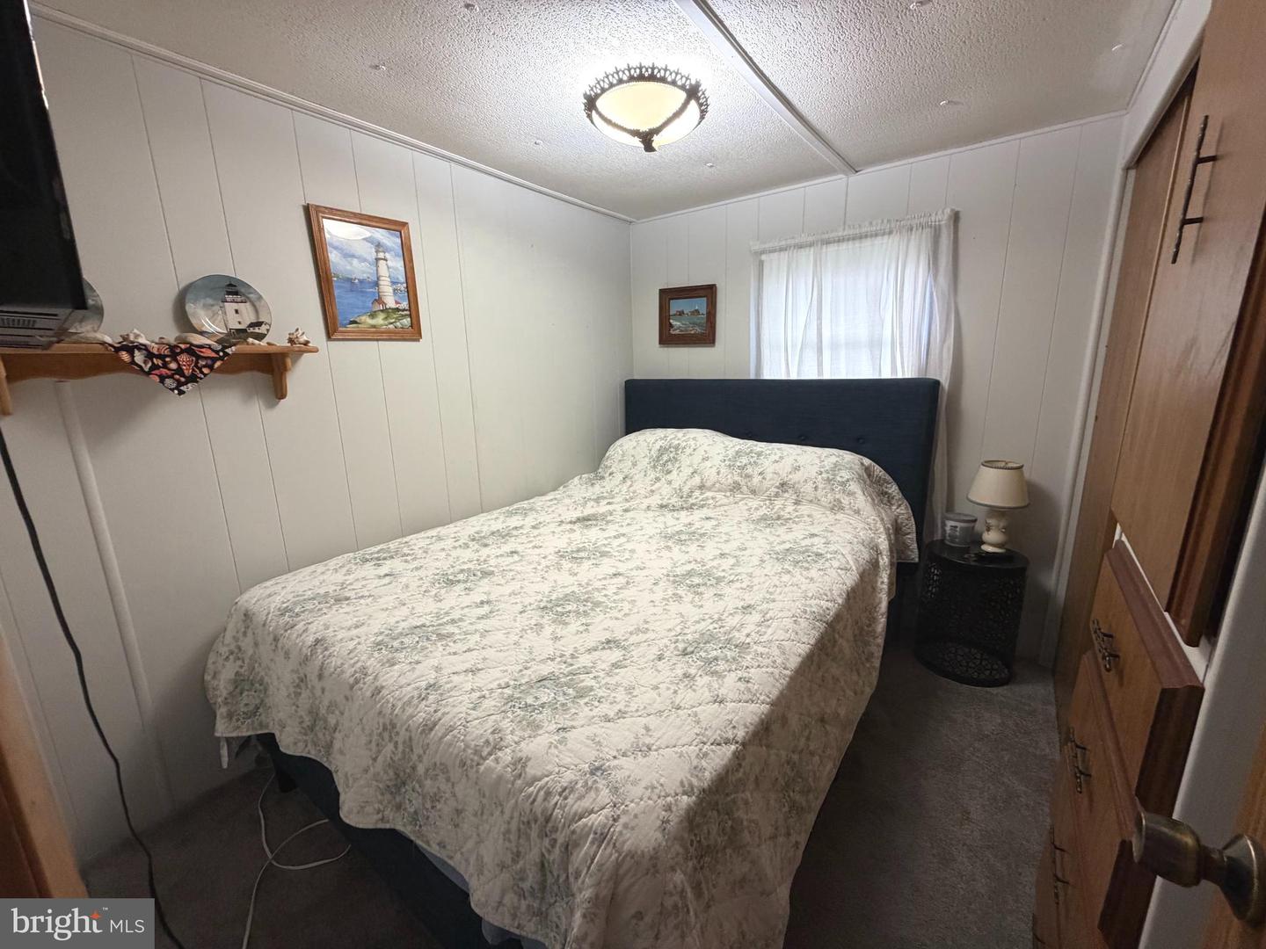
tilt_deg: -14.2
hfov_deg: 102.1
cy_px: 474
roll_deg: +1.7
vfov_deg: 85.7
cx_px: 633
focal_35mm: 14
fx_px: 512
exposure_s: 1/73
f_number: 2.2
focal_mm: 2.22
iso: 320
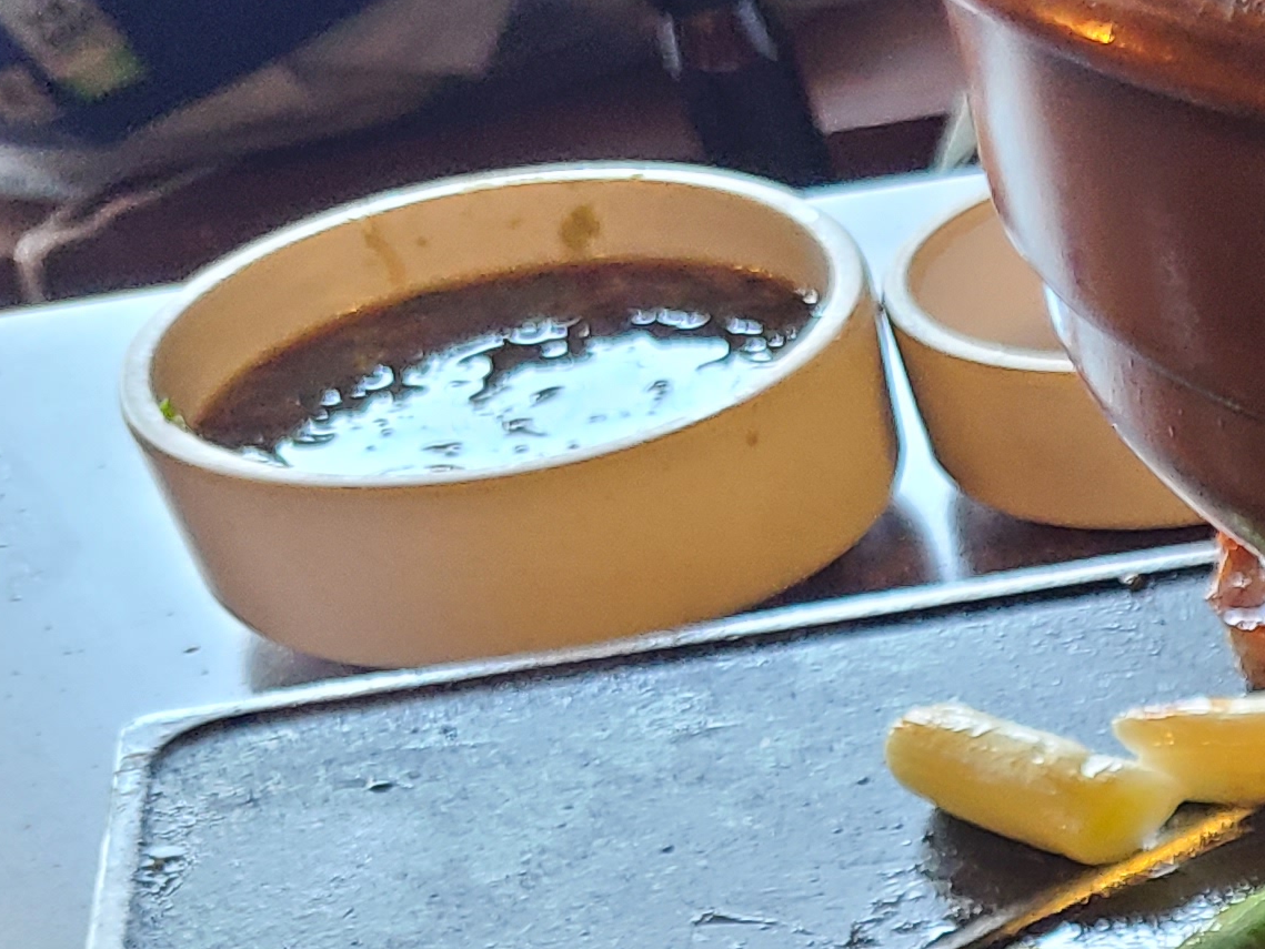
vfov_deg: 14.5
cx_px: 1978
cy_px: 1588
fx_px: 3363
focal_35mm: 92
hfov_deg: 18.5
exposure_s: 1/60
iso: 160
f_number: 1.8
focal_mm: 5.4
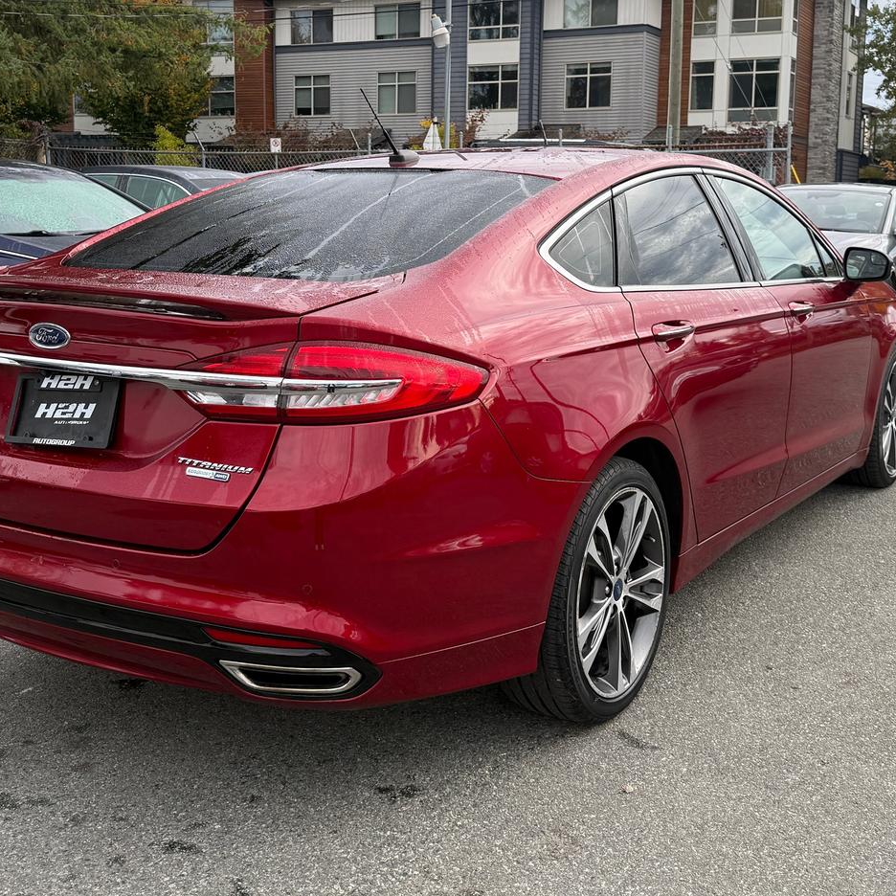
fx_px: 849
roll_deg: -0.5
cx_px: 383
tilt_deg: -6.2
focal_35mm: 29
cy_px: 443
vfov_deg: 55.6
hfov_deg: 55.4
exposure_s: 1/979
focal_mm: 6.76
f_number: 1.78
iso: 80
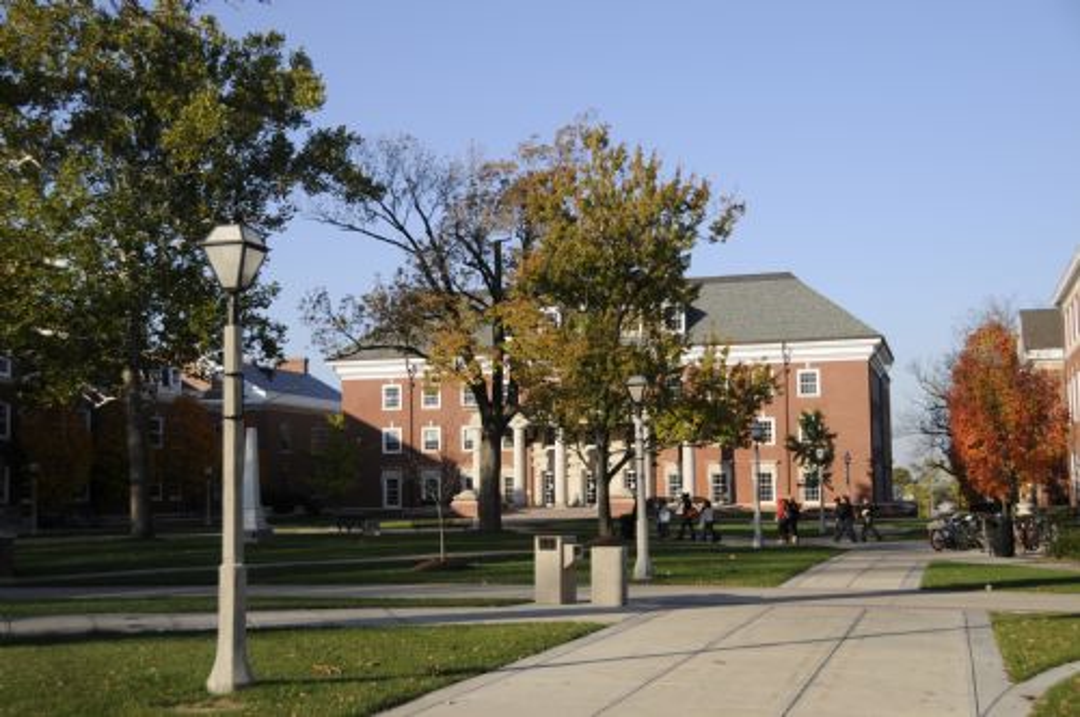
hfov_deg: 42.4
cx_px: 540
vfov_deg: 28.9
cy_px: 358
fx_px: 1393
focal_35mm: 46
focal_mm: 31
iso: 250
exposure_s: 1/1600
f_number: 4
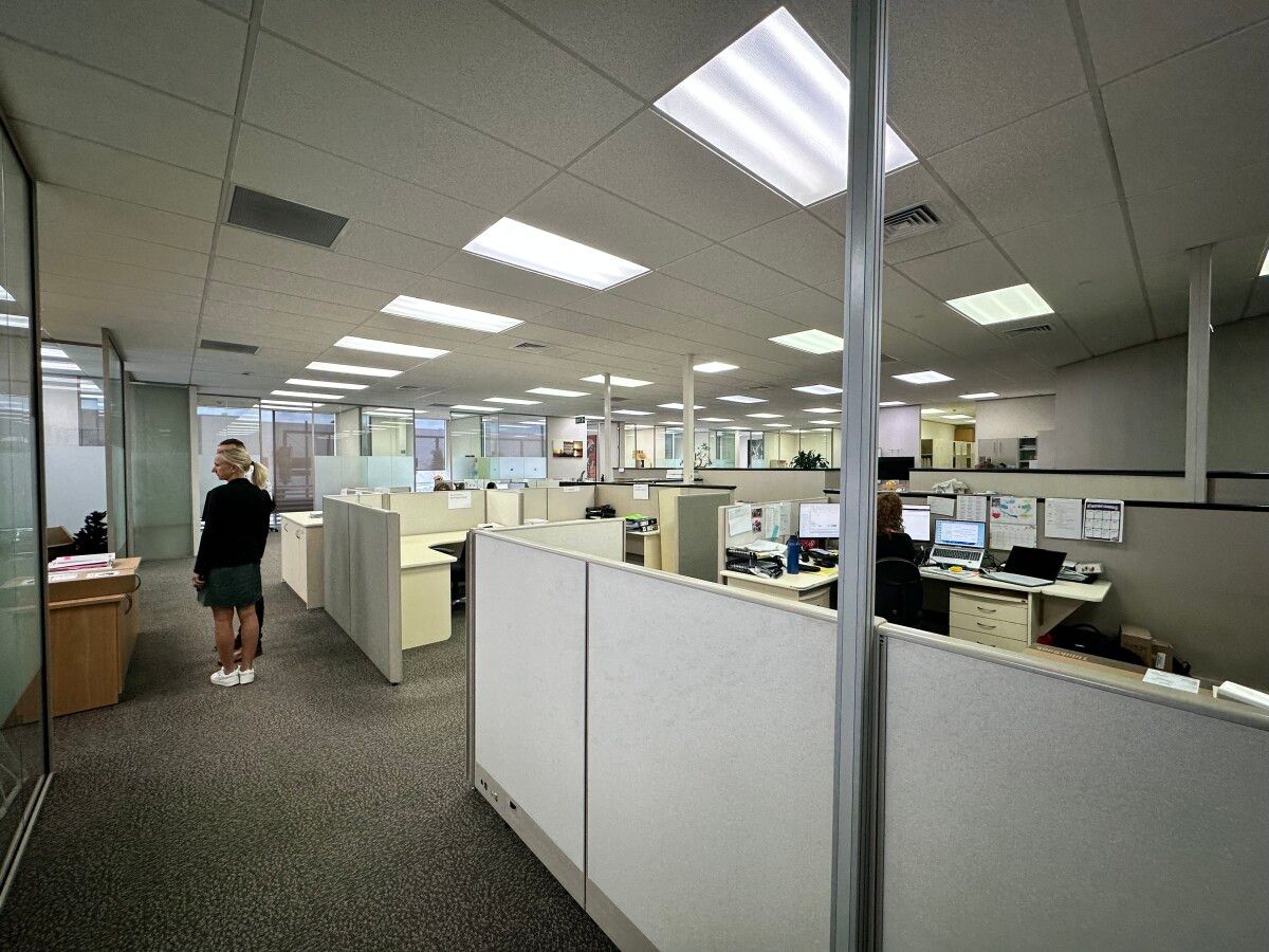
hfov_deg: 102.1
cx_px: 634
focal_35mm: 14
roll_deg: +0.8
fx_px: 513
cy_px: 476
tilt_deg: -0.1
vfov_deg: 85.7
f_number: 2.2
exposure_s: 1/100
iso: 100
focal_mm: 2.22
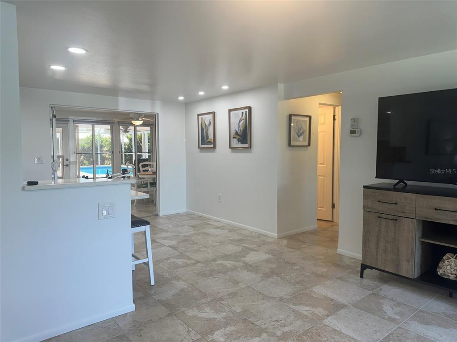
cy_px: 171
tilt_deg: -2.8
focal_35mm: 24
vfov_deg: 56.8
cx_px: 228
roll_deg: -0.2
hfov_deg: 71.6
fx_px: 317
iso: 80
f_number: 1.78
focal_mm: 6.86
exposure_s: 1/120
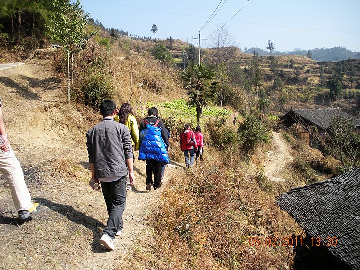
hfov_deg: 51.4
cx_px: 180
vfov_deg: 39.7
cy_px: 135
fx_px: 374
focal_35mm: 36
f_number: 3.5
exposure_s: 1/335
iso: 64
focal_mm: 6.3
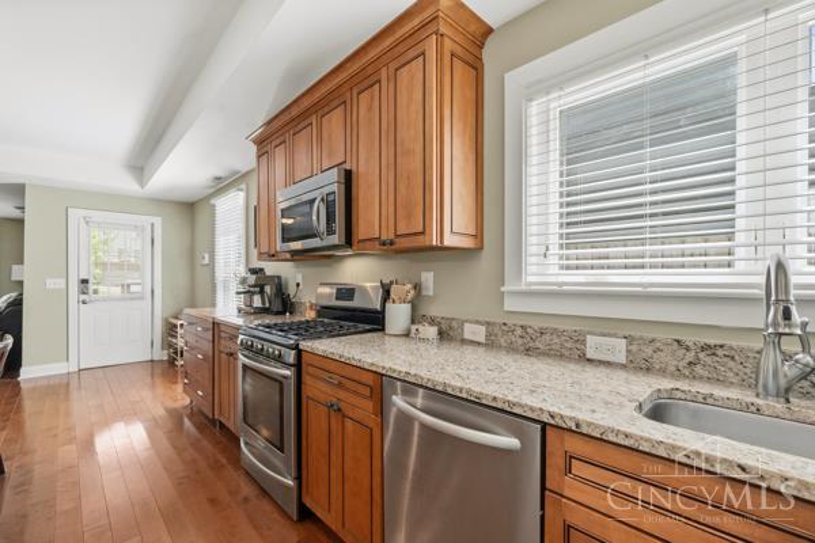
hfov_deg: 100.4
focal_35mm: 15
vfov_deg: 77.3
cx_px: 408
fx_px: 340
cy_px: 272
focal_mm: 10
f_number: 6.3
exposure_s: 1/10
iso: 400
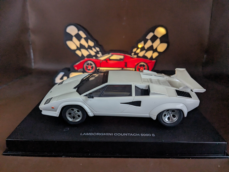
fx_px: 179
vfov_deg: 51.4
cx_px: 114
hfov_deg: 65.3
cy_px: 86
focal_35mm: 27
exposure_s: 1/50
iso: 301
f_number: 1.73
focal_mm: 4.38
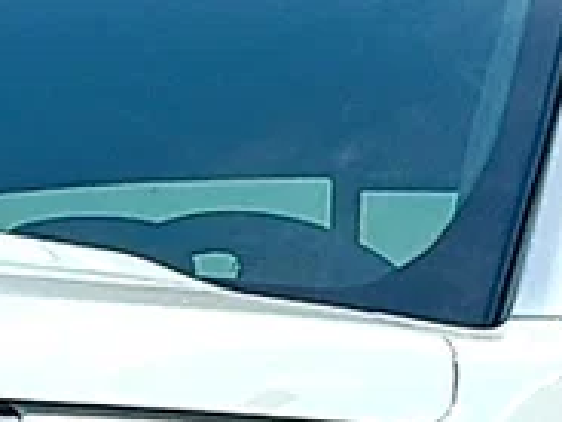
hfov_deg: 5.9
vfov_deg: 4.5
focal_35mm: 328
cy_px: 693
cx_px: -498
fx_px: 5325
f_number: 1.78
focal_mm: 6.86
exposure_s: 1/3497
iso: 64
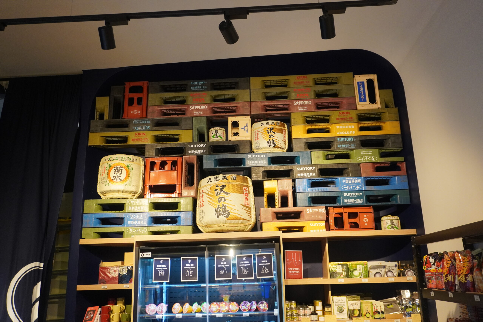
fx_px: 423
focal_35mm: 32
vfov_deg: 41.7
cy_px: 161
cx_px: 242
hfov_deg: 59.5
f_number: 4
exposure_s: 1/160
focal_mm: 21
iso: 2000
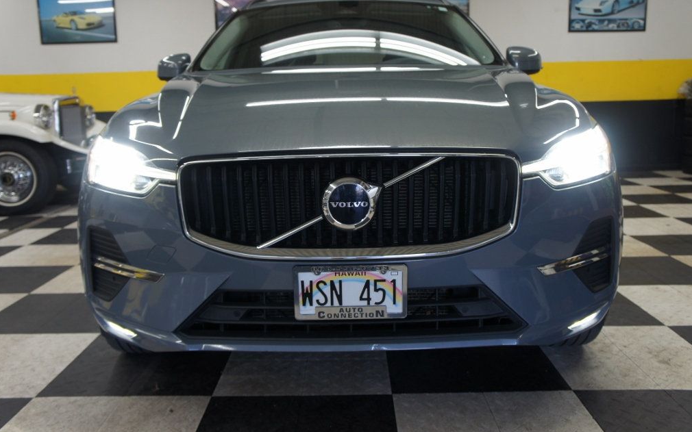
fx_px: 613
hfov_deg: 58.9
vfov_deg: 38.8
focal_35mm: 33
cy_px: 200
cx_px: 347
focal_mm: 21
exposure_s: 1/40
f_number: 4
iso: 250
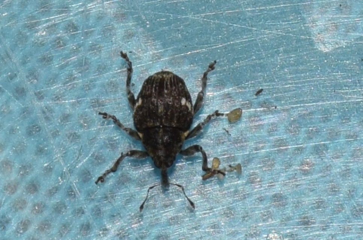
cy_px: 120
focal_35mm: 210
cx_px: 182
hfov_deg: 9.8
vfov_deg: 6.5
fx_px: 2113
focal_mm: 140
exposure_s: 1/60
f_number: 8
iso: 100
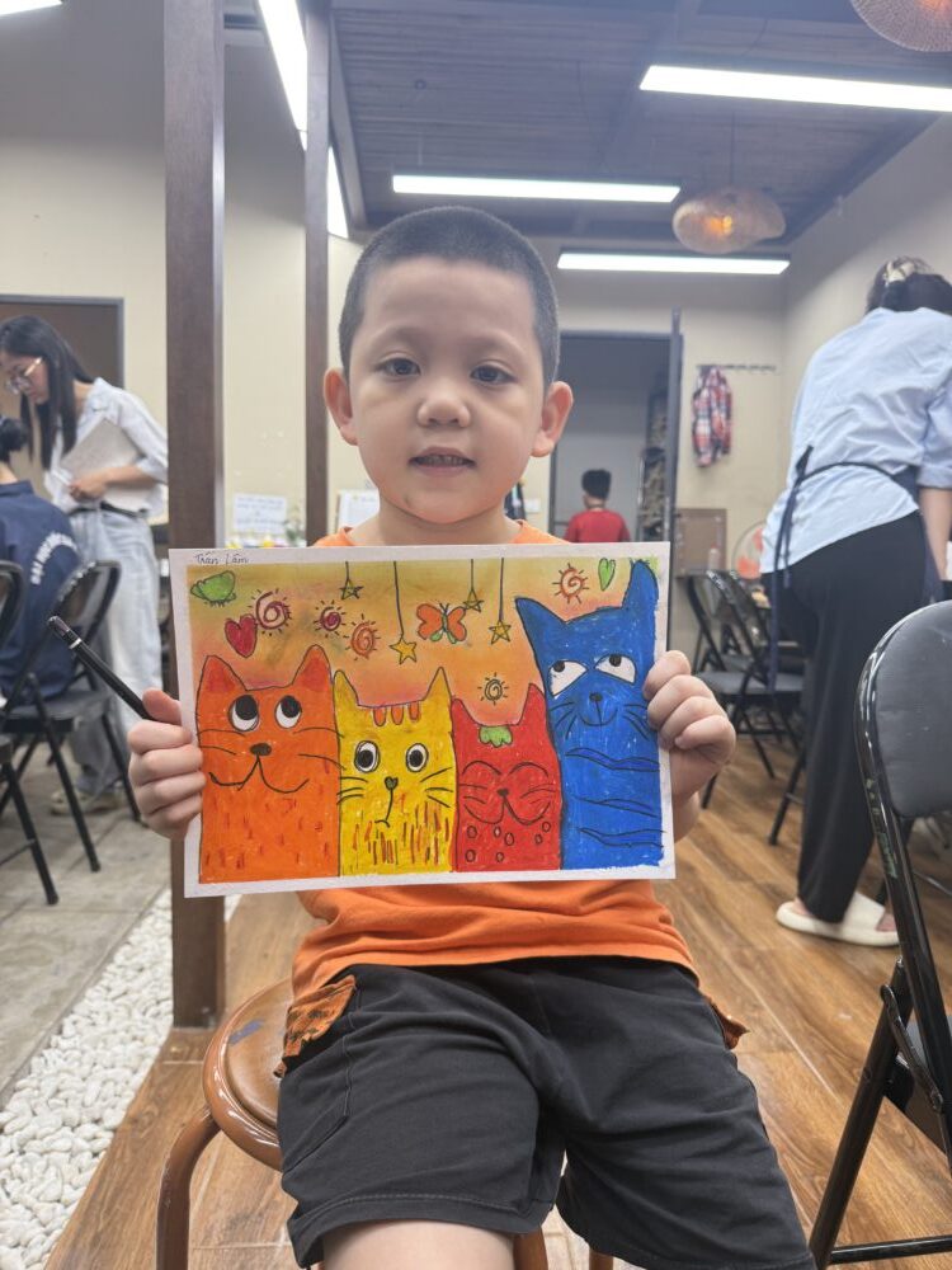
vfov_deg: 71.6
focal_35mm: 24
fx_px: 880
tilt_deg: -3.9
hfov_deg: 56.8
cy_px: 635
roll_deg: -1.1
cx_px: 476
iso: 100
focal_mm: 6.76
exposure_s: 1/100
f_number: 1.78
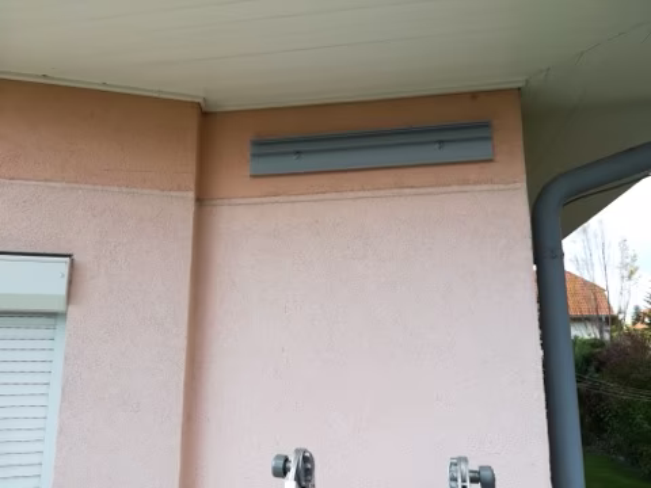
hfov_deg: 67.3
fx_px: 489
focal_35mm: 26
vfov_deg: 53.1
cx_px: 326
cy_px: 244
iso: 50
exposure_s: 1/334
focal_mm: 3.83
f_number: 2.2
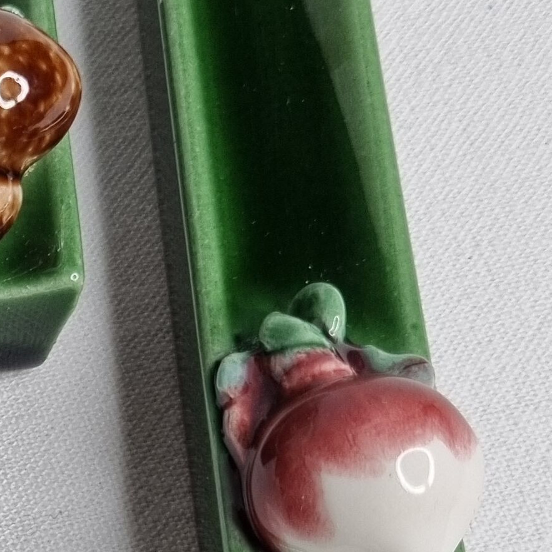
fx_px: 1894
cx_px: -372
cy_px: 434
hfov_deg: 14.9
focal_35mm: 105
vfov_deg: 16.5
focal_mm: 5.4
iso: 50
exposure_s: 1/158
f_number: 1.8
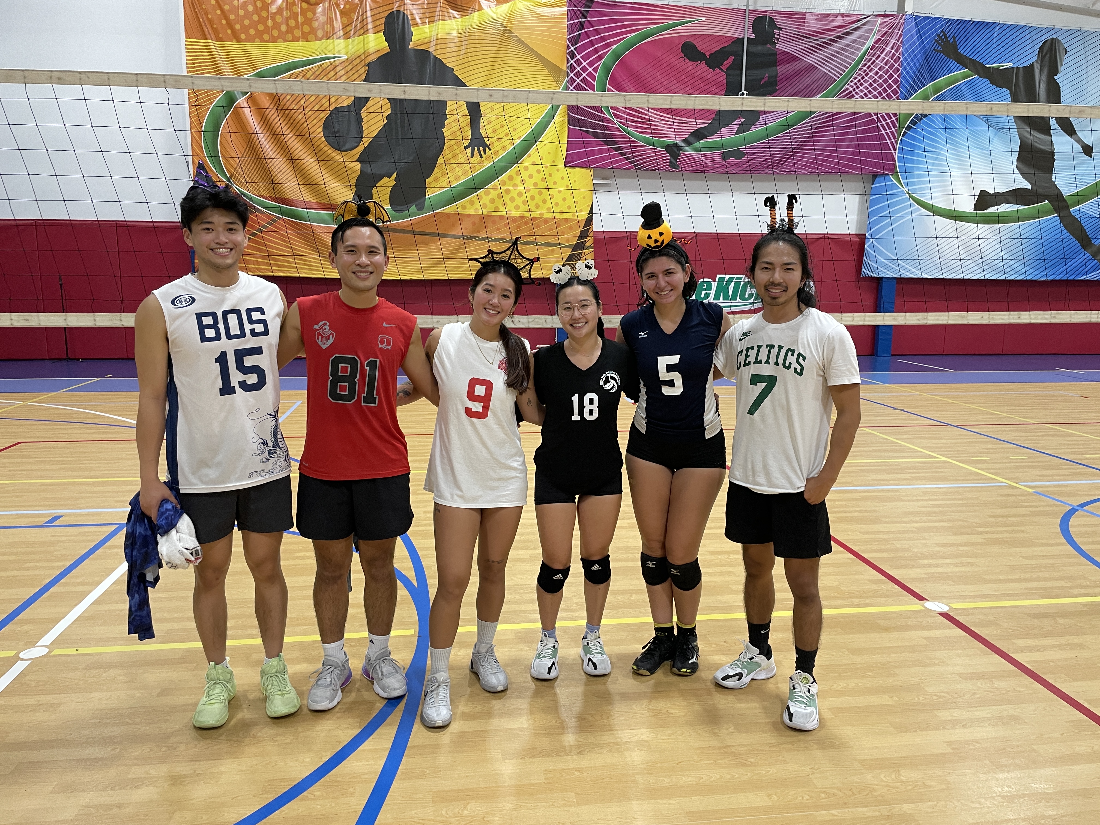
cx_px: 550
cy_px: 412
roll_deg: -0.4
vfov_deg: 53.1
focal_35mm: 26
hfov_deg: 67.3
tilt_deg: -9.6
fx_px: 826
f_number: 1.6
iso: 125
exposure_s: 1/65
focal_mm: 4.2
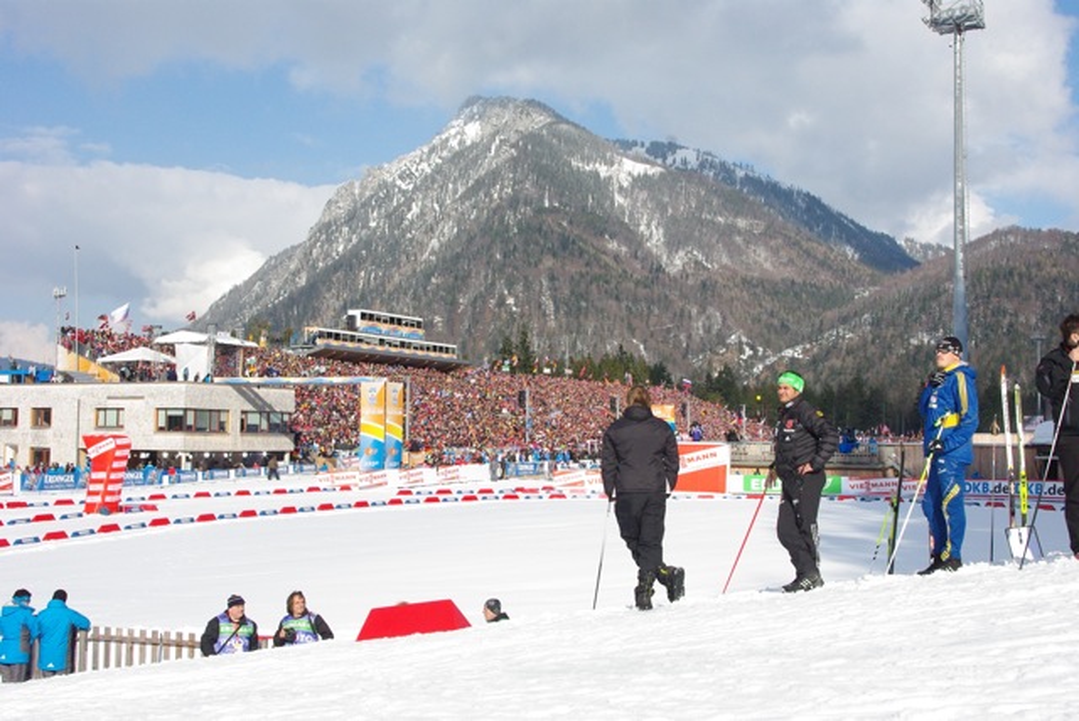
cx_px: 540
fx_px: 1260
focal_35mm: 42
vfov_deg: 32.0
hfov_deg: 46.4
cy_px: 360
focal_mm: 28.13
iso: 800
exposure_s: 1/1000
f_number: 9.5
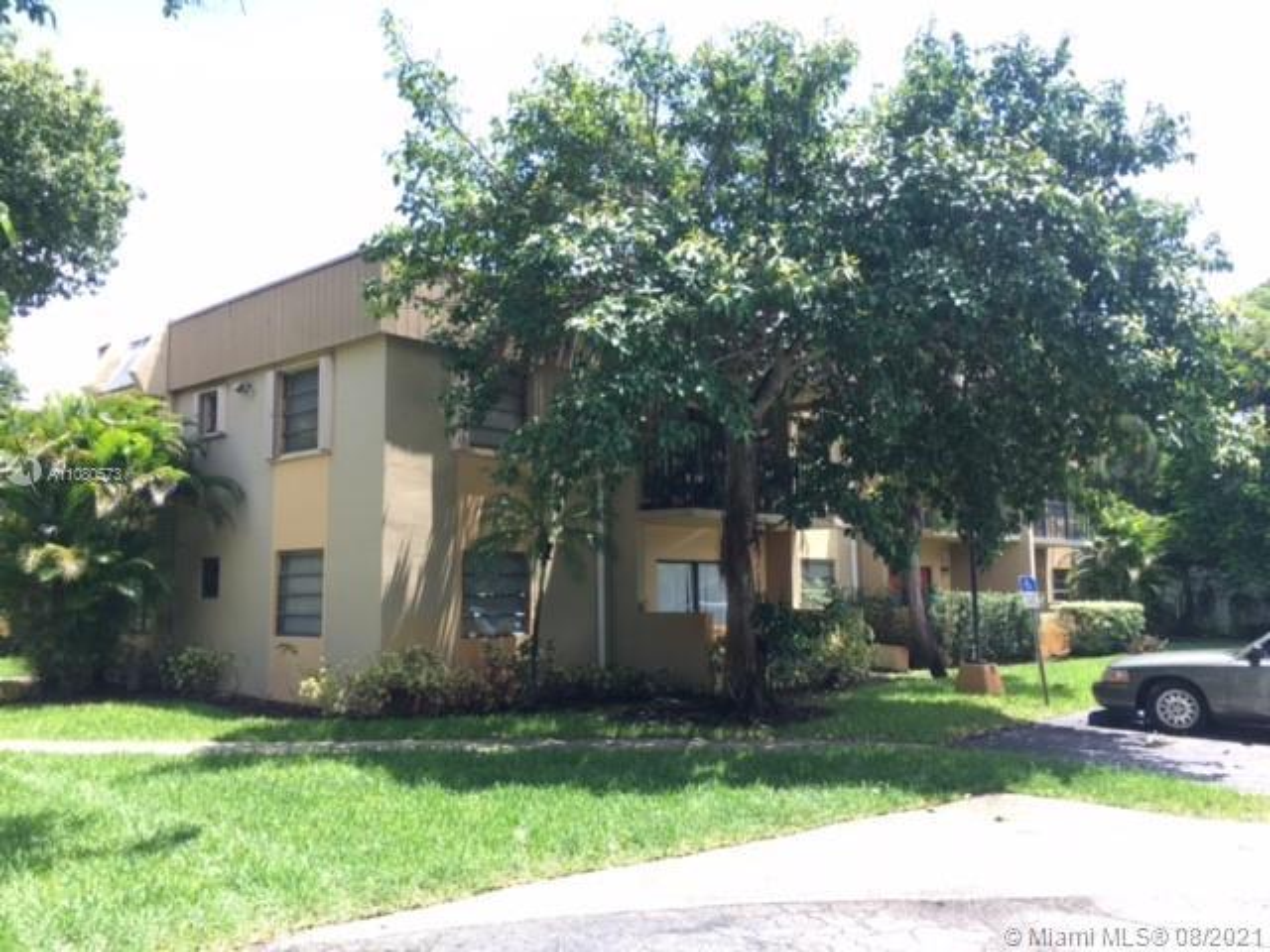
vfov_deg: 48.2
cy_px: 476
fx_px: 1064
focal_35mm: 29
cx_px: 635
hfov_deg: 61.7
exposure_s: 1/254
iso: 25
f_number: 2.2
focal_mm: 4.15
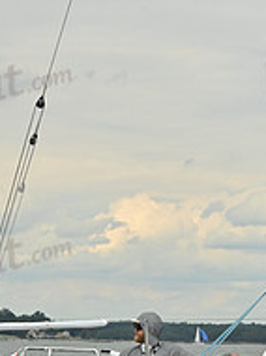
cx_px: 170
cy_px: 346
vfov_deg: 9.6
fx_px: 2115
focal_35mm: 206
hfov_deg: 7.2
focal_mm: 70
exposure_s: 1/1250
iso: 320
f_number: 8
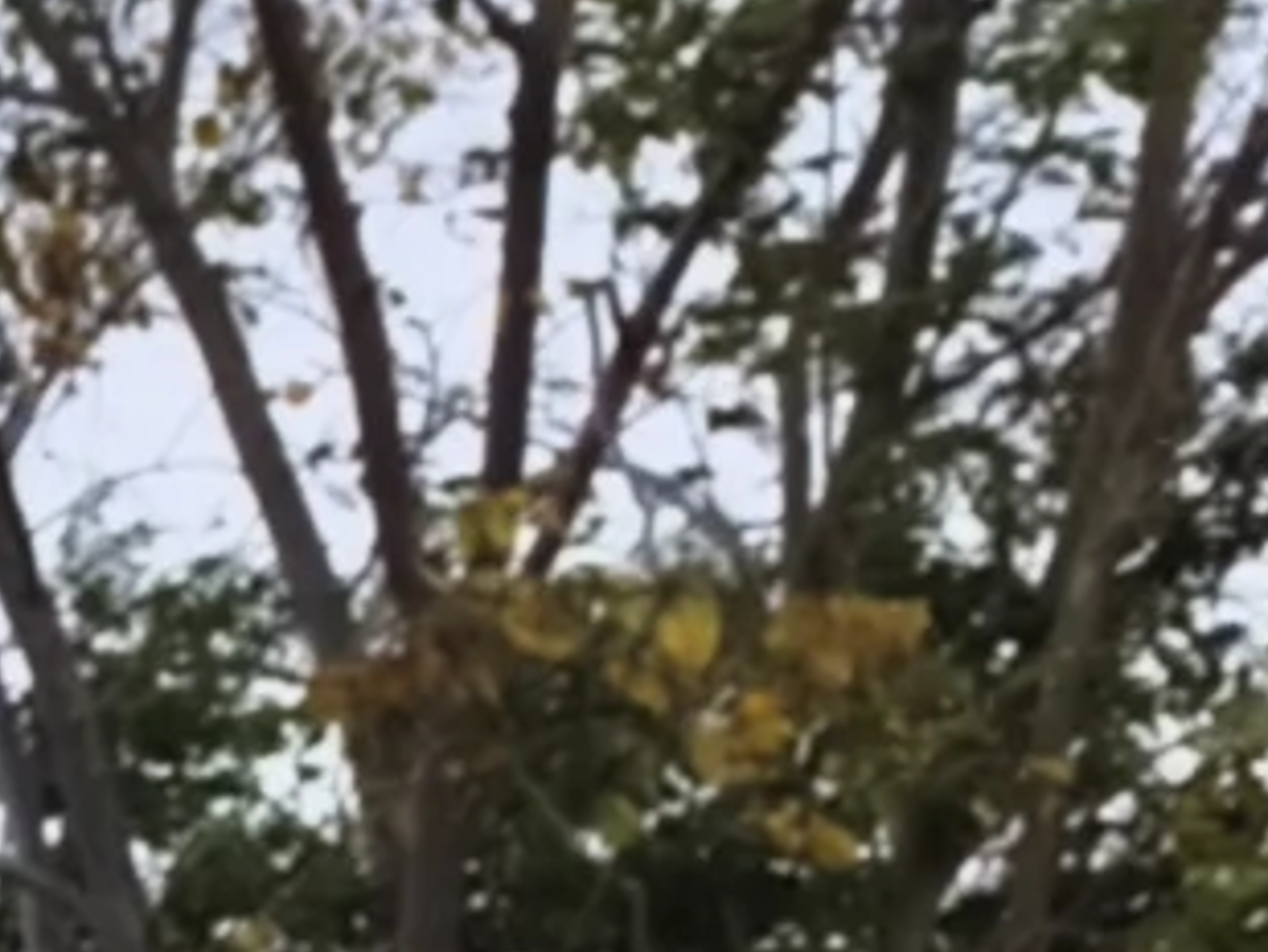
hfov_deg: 10.5
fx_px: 5240
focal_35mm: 143
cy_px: 2909
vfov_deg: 8.6
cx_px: -2331
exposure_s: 1/50
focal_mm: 6.06
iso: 1000
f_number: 1.7
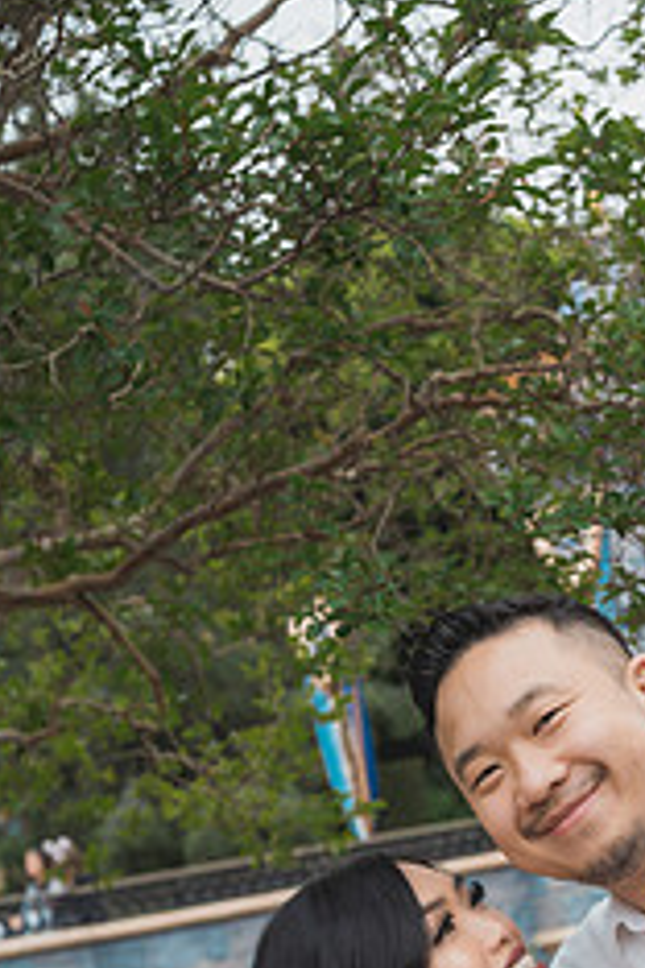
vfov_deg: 20.9
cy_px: 840
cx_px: 595
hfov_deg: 14.1
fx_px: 2580
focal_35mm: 96
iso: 250
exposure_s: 1/160
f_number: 4.5
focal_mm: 50
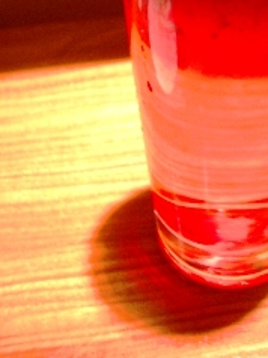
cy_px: 53
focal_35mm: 66
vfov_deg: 28.5
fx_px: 683
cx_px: 250
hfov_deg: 21.6
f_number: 2.6
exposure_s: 1/8
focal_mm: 5.8
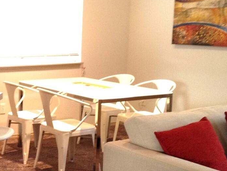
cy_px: 104
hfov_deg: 23.4
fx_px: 531
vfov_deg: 18.2
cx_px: 15
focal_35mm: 81
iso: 125
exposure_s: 1/20
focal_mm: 4.28
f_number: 2.4
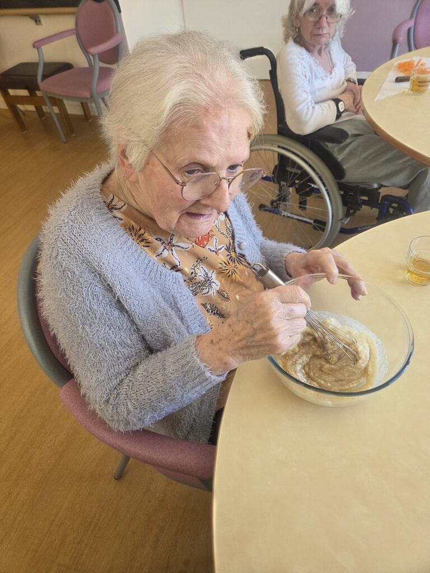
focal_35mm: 23
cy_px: 286
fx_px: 381
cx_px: 215
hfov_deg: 58.9
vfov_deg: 73.9
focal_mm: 5.4
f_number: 1.8
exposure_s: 1/120
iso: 160
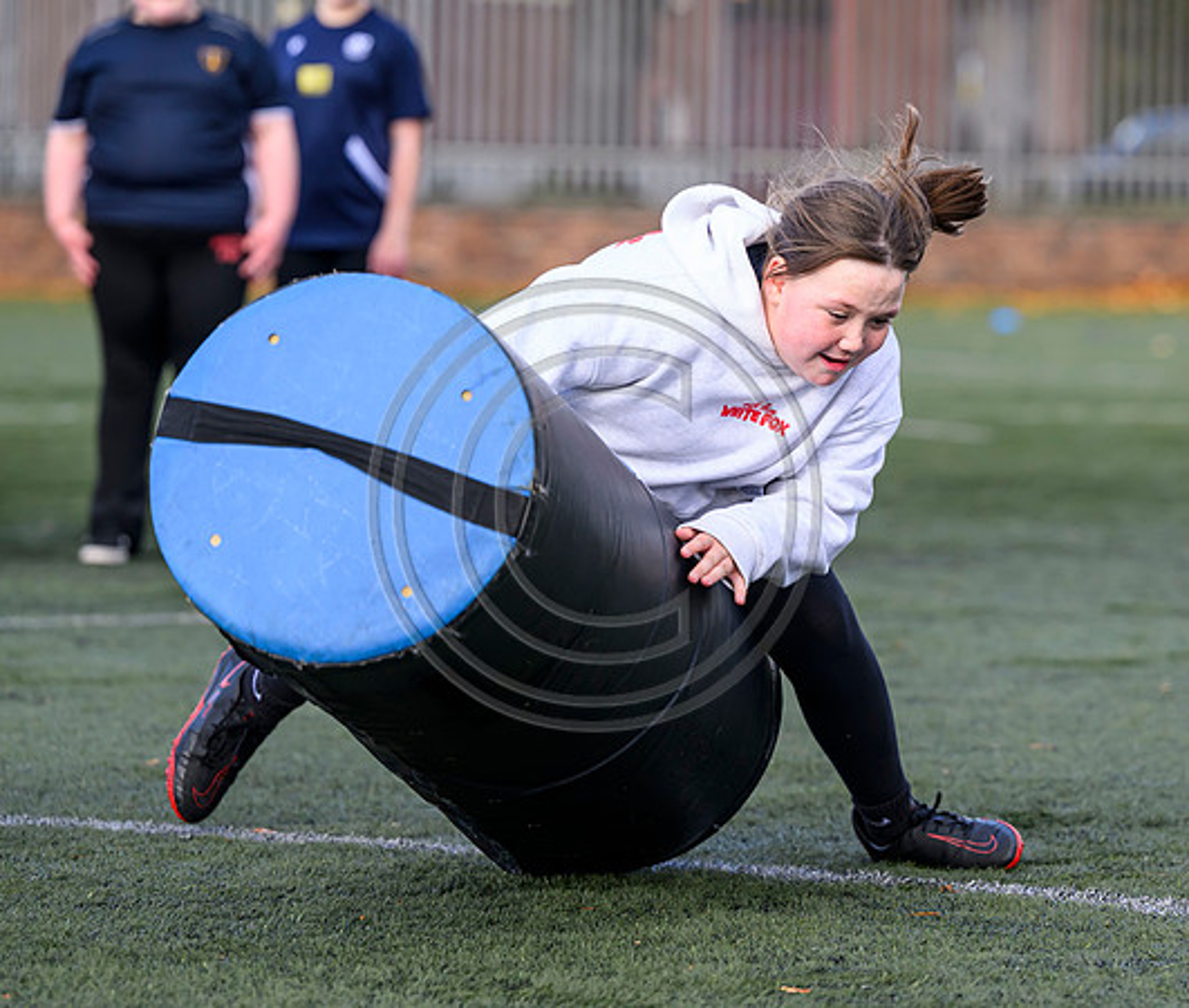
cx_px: 843
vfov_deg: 8.2
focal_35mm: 194
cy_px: 371
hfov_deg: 9.7
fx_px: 6985
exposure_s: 1/1250
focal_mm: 125
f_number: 3.2
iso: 500
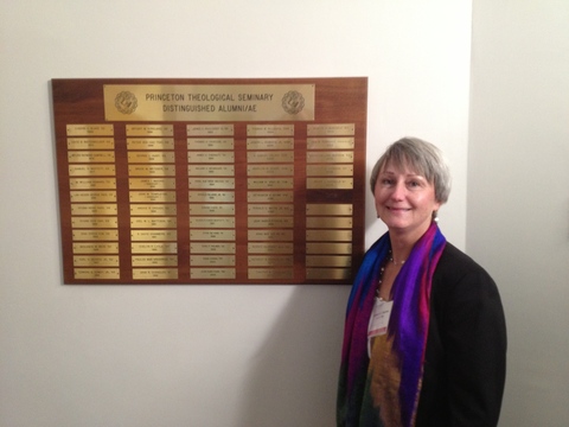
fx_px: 575
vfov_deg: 40.7
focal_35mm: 35
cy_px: 214
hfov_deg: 52.6
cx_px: 284
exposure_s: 1/20
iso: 160
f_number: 2.4
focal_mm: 4.28
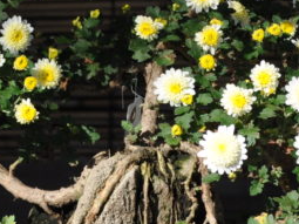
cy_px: 90
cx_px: 95
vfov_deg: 6.7
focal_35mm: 220
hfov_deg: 9.0
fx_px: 1899
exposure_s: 1/1250
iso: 400
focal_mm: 38
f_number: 5.6
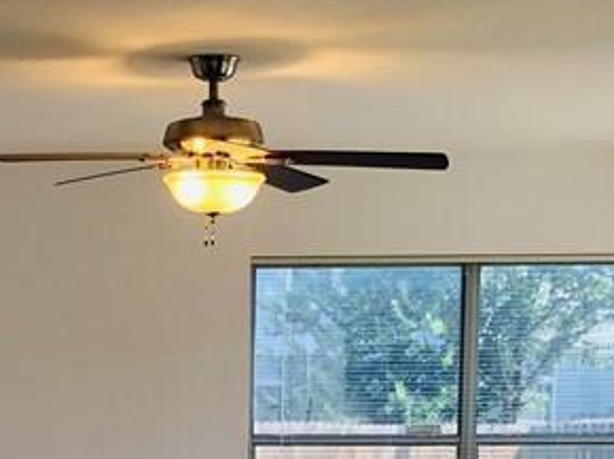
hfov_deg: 19.6
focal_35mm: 99
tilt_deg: -7.0
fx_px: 1755
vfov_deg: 14.4
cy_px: 580
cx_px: 121
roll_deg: +0.3
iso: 64
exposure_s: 1/120
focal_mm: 3.99
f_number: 1.8
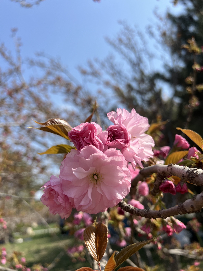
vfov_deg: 67.3
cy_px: 136
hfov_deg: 53.1
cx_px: 102
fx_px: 203
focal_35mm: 26
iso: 50
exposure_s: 1/3356
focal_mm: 5.7
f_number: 1.5
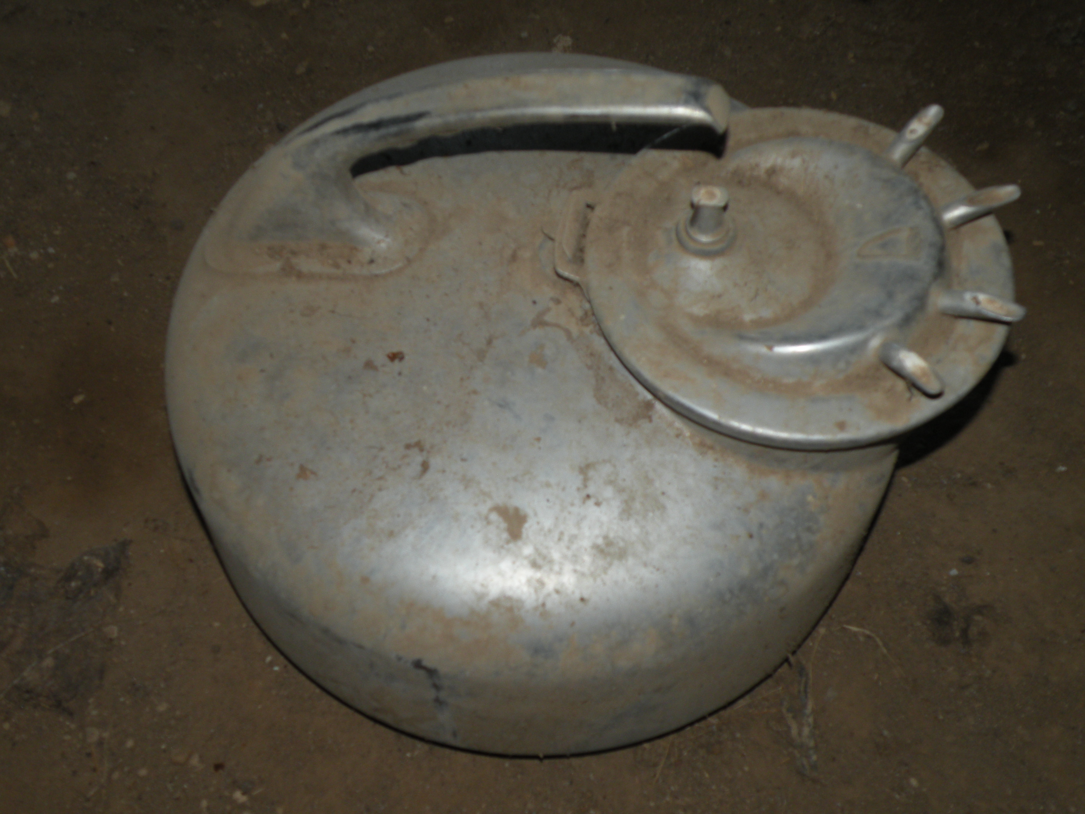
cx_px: 542
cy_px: 407
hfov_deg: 44.8
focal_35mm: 42
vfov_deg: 34.3
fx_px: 1316
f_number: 3.2
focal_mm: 7.4
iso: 64
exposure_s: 1/60
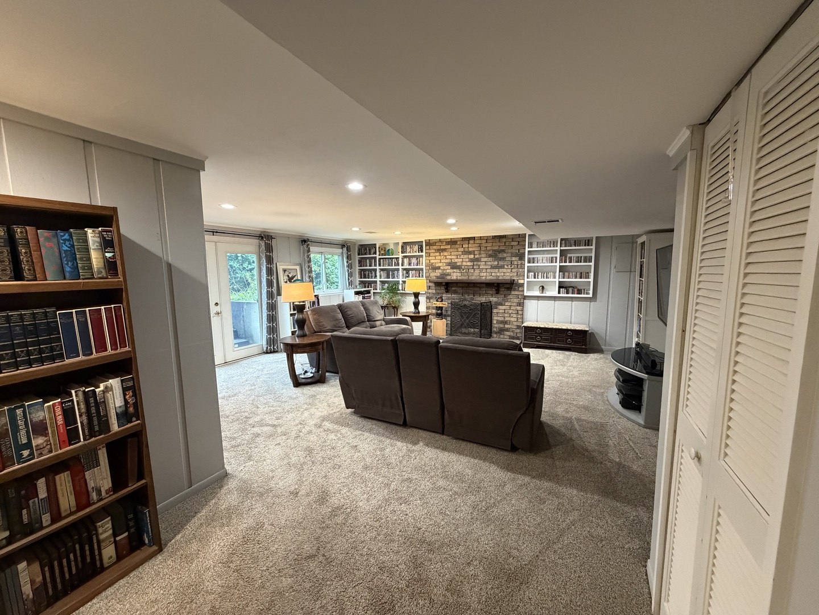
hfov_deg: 102.1
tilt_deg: -5.4
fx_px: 331
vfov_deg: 85.7
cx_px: 410
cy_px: 308
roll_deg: +1.6
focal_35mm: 14
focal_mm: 2.22
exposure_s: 1/60
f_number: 2.2
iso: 640
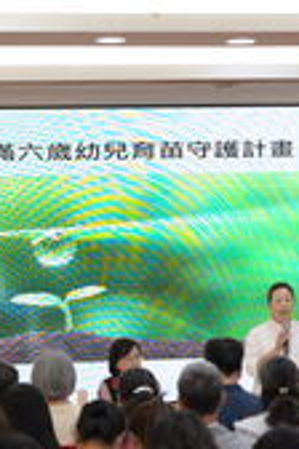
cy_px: 314
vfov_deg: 10.6
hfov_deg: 7.1
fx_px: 2404
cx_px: 190
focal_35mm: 193
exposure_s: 1/160
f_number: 5
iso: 1250
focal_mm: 81
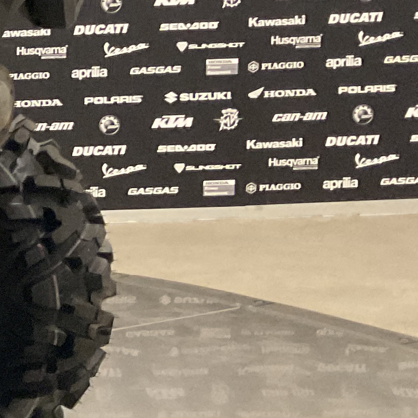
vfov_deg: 15.1
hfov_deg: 12.8
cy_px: 173
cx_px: -473
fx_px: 1571
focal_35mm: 115
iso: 250
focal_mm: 3
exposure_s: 1/40
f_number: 1.8
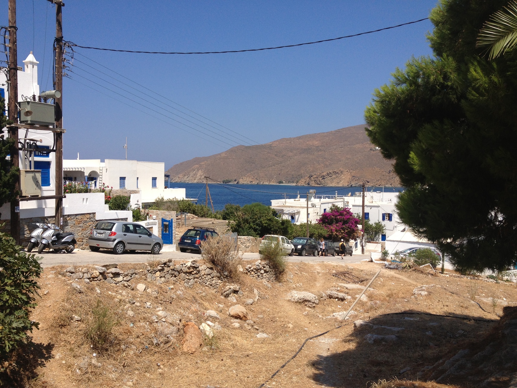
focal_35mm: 35
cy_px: 194
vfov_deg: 40.7
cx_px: 258
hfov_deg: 52.6
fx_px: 523
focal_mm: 4.28
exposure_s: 1/2404
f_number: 2.4
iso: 50
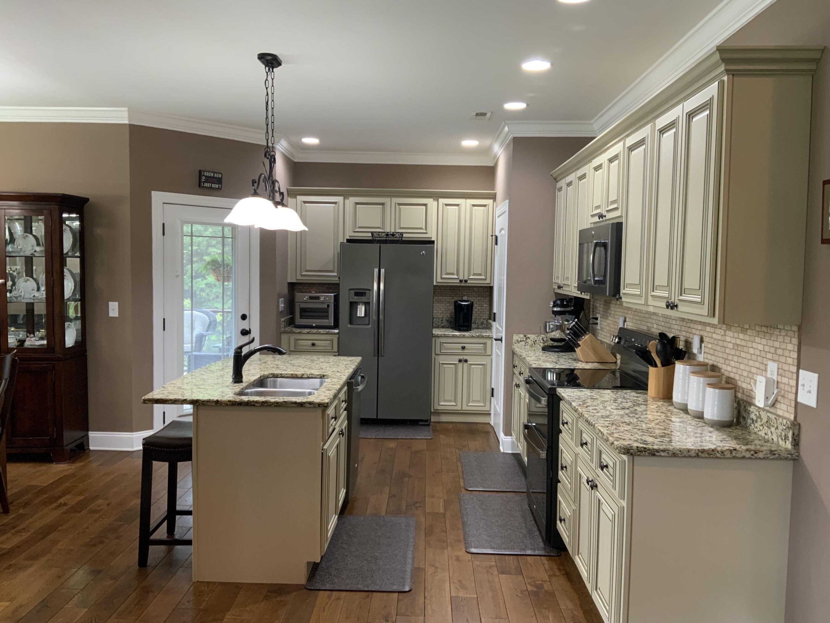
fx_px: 695
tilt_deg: -4.5
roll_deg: -1.3
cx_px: 415
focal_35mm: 29
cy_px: 312
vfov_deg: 48.2
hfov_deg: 61.7
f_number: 1.8
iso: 160
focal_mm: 3
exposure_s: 1/60
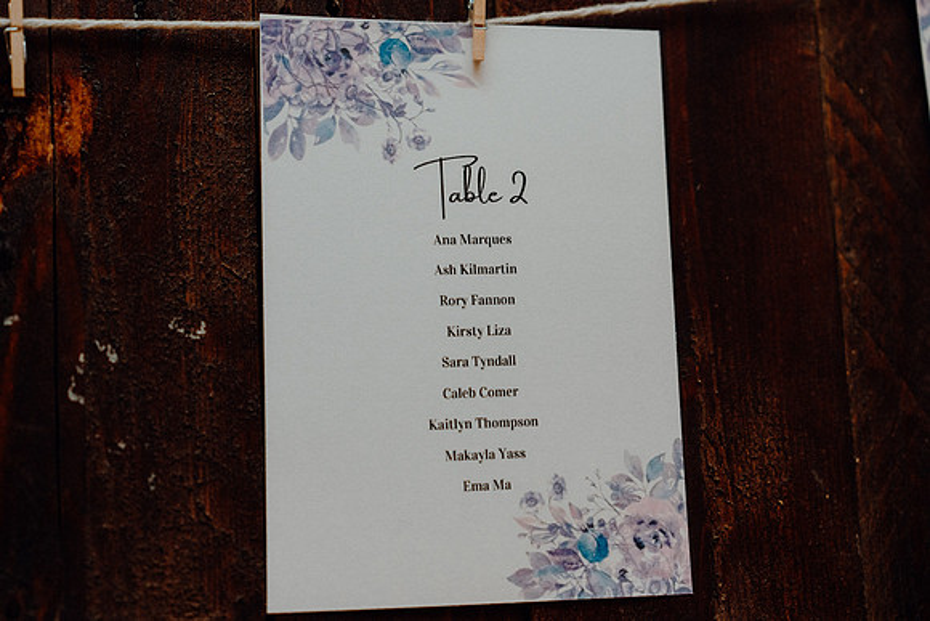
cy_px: 310
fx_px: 1705
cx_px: 465
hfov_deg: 30.5
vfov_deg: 20.6
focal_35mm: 66
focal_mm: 66
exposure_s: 1/200
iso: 2500
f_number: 3.5
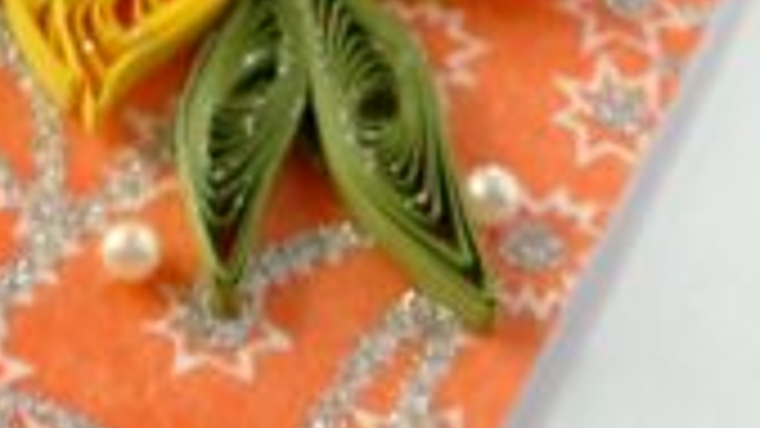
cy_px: -505
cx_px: 13
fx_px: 3889
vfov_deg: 6.1
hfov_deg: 11.1
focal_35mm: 193
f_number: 2.8
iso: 100
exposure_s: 1/125
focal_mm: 9.1
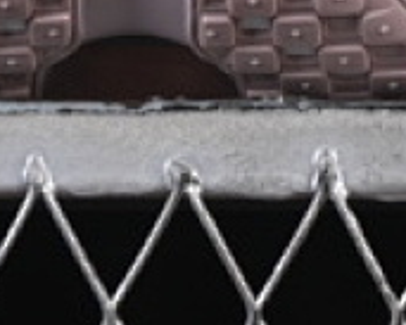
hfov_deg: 4.3
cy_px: -425
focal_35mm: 444
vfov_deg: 3.4
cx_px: 510
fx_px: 5338
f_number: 8
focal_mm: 50
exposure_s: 1/80
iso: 160
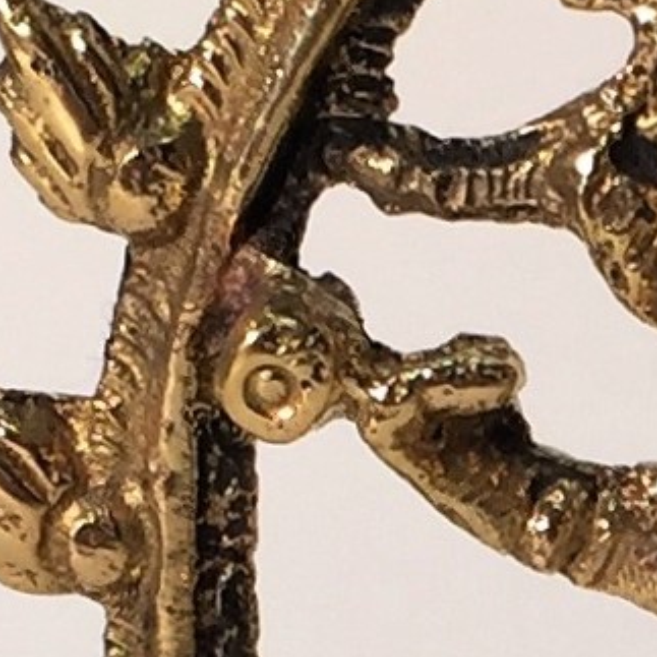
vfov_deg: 9.2
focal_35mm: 189
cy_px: 749
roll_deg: -0.4
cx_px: 1312
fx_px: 4058
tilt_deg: -15.8
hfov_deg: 8.7
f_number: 2.2
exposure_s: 1/100
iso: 32
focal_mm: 4.15
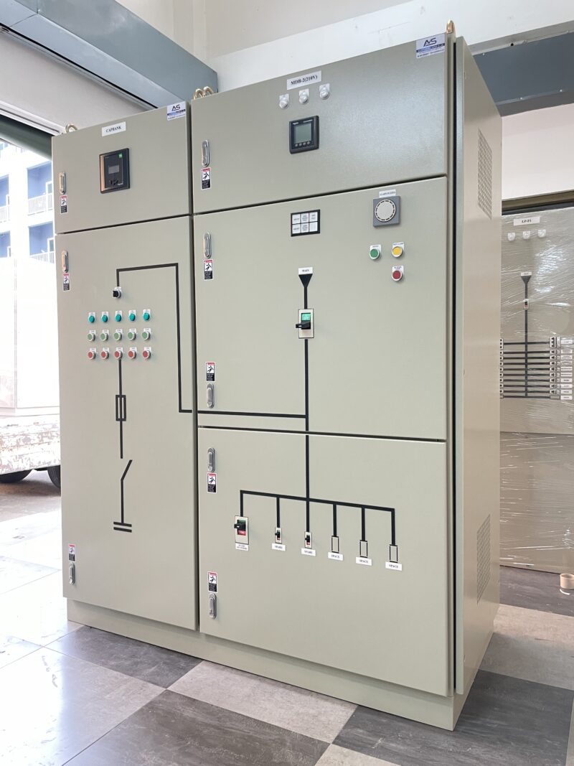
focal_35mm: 26
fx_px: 575
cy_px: 383
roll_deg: +0.6
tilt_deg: -1.4
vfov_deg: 67.3
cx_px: 287
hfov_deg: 53.1
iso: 125
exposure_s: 1/89
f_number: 1.6
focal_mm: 4.2
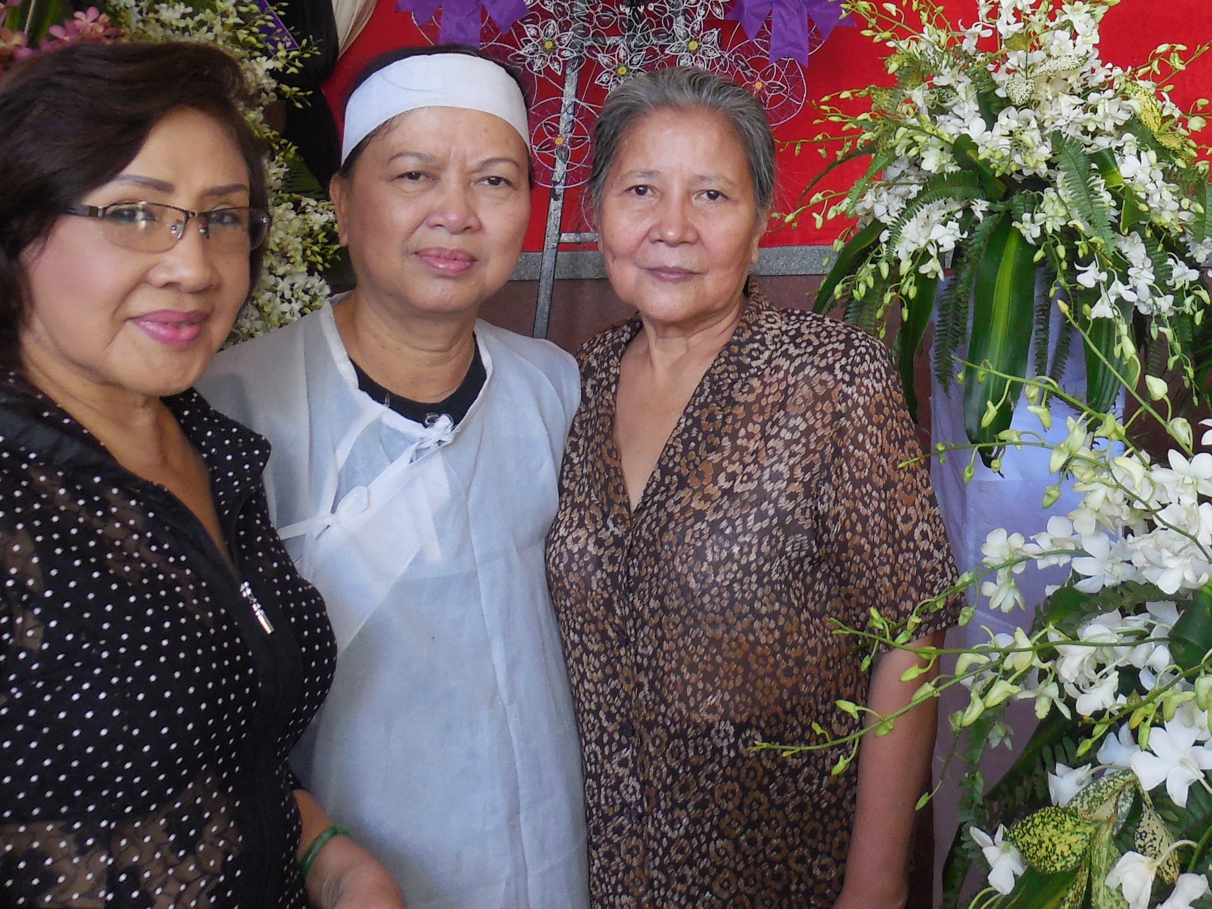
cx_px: 899
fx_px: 1716
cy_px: 168
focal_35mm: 49
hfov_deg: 38.0
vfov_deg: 28.9
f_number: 3.1
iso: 200
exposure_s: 1/30
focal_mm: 4.5
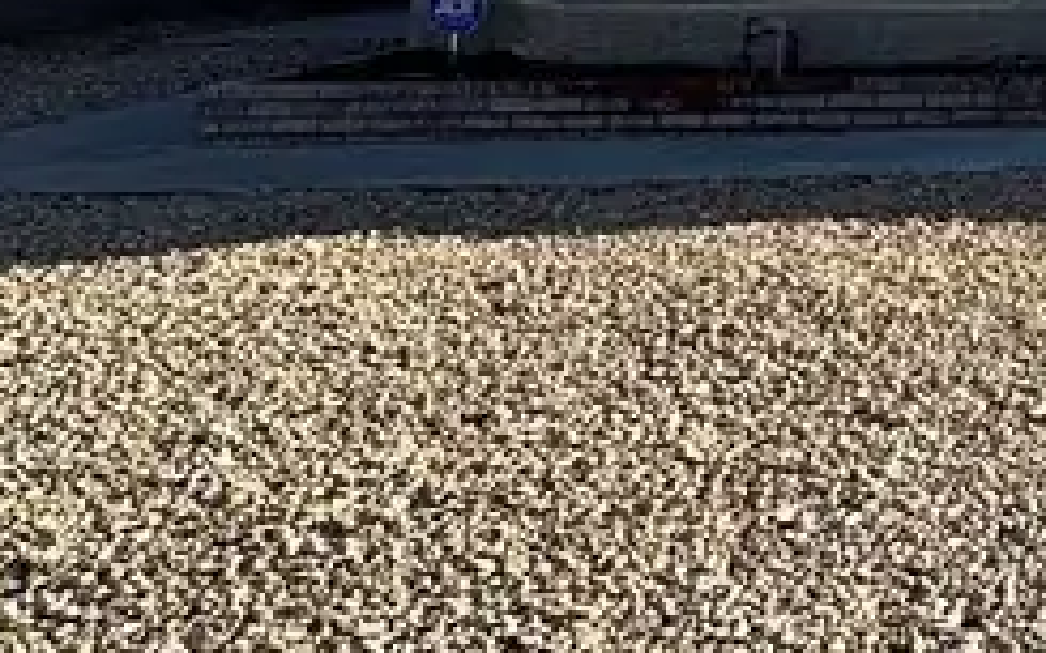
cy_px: -149
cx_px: 1400
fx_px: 1767
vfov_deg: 19.6
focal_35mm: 62
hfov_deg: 27.1
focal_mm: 2.22
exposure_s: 1/1304
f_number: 2.2
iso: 50
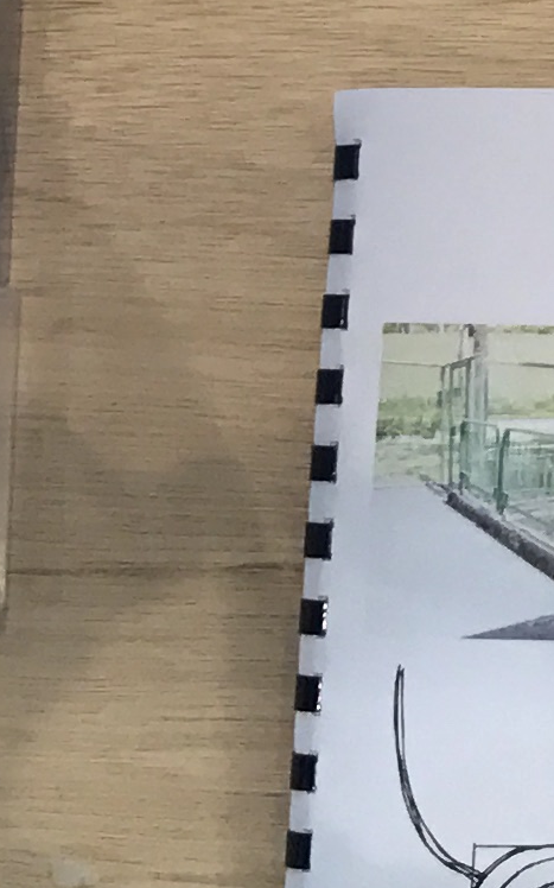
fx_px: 3868
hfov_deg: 7.7
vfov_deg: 12.5
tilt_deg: -79.1
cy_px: -401
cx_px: 1223
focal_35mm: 160
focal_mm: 3.99
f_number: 1.8
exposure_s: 1/100
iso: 32
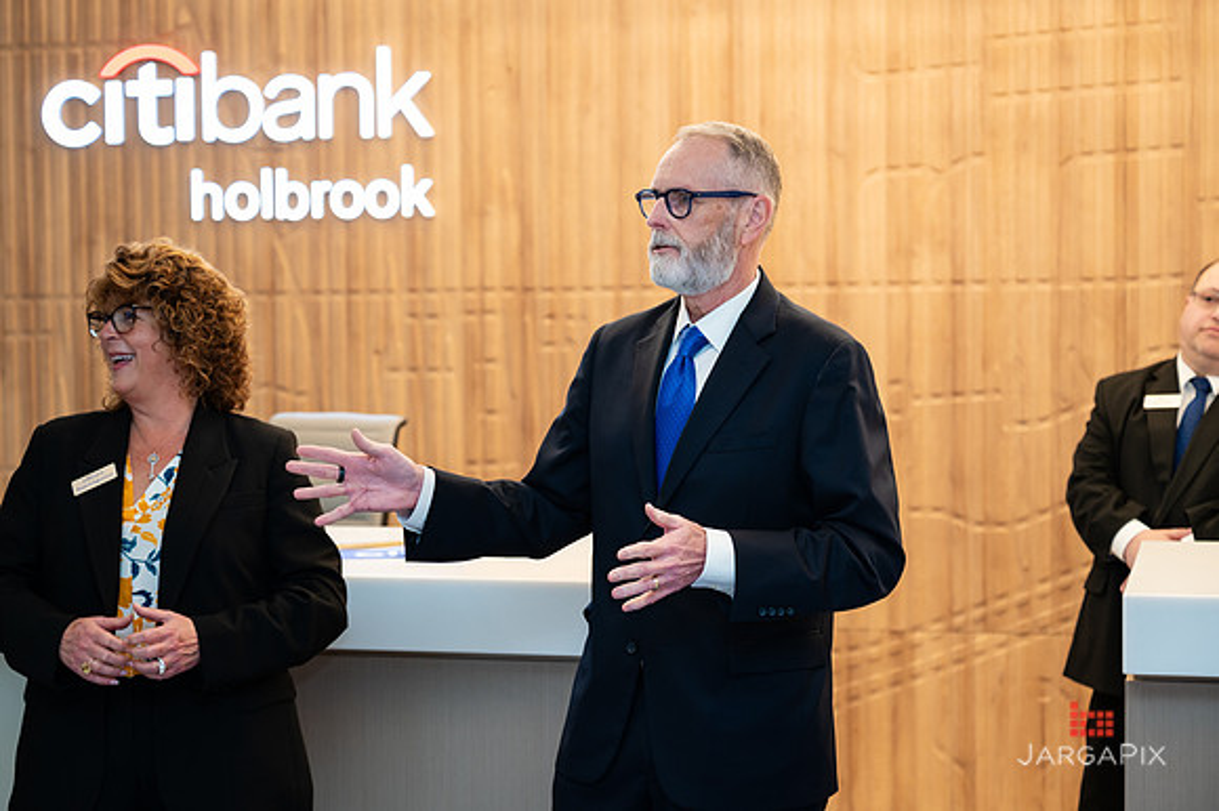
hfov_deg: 28.6
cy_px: 406
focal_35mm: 71
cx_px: 610
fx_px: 2393
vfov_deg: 19.2
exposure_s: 1/200
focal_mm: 70
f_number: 3.5
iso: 640
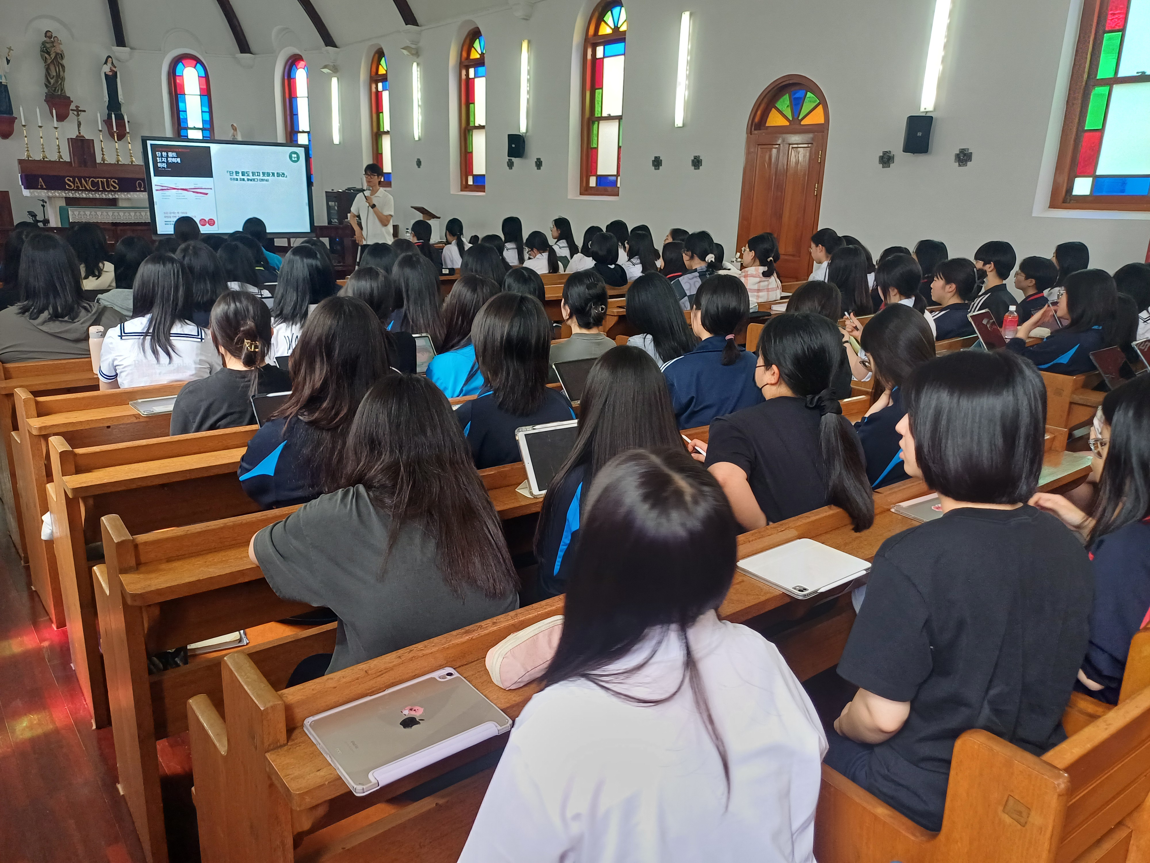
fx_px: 831
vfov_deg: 54.9
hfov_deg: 69.4
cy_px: 432
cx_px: 575
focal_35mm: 25
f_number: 1.8
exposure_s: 1/60
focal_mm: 4.65
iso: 160
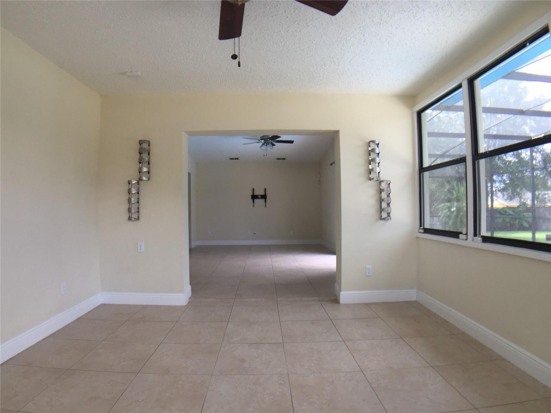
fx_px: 461
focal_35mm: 29
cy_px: 206
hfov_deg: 61.7
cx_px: 276
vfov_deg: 48.2
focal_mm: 4.15
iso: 50
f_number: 2.2
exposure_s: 1/120
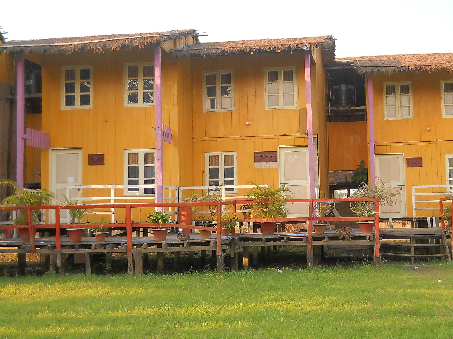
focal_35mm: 51
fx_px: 667
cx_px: 247
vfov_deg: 28.6
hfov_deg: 37.5
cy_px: 175
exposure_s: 1/160
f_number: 3.1
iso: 80
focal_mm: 6.72
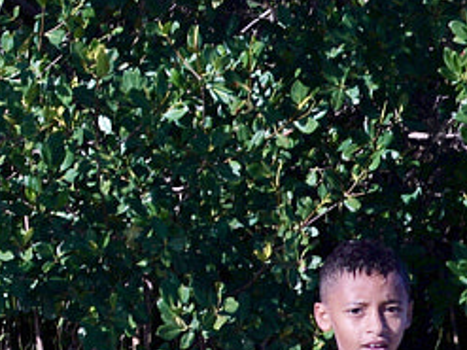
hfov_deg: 6.1
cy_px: -8
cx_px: -584
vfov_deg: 4.8
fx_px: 4194
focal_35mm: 311
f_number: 5.6
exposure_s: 1/1000
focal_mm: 50
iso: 80
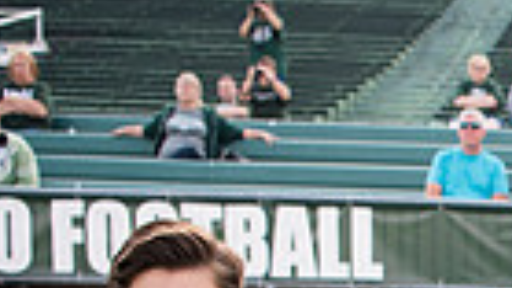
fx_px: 1425
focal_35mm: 105
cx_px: 836
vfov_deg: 10.6
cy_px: 578
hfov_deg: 17.6
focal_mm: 24
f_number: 2.8
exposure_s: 1/2000
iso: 400
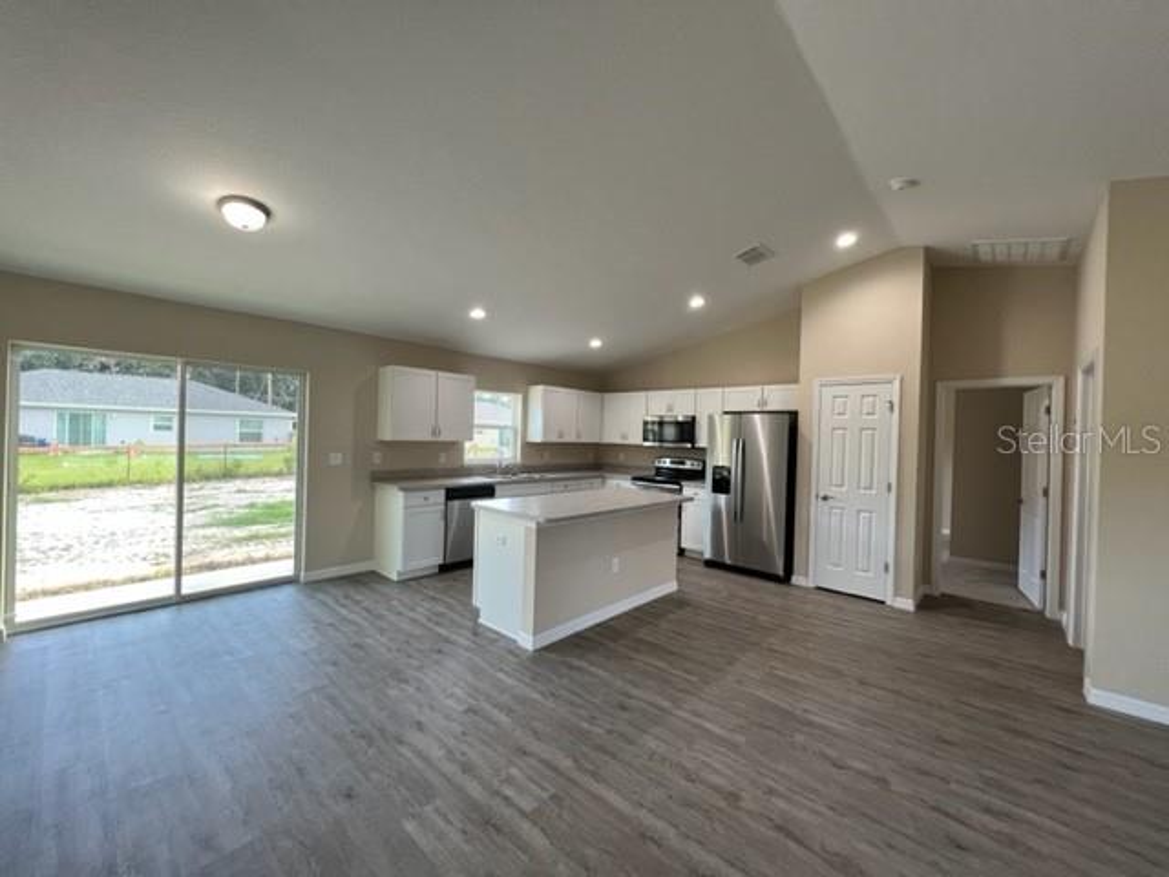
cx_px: 584
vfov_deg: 89.9
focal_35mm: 13
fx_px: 439
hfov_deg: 106.2
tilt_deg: -1.2
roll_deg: -1.8
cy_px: 438
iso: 200
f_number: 1.8
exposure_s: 1/120
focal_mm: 1.57
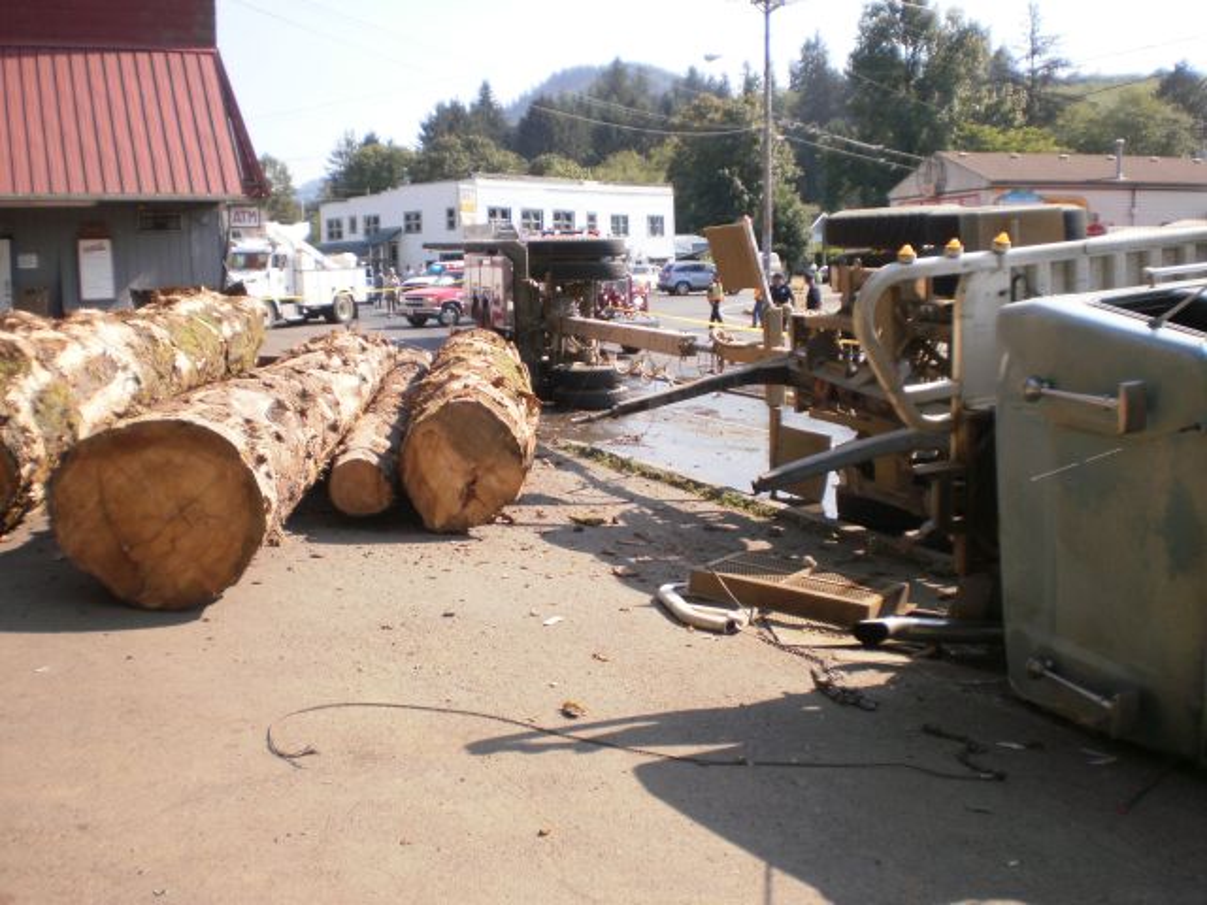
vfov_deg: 39.7
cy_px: 452
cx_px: 604
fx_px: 1255
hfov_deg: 51.4
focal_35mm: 36
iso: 100
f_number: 3.1
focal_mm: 6.3
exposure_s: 1/640
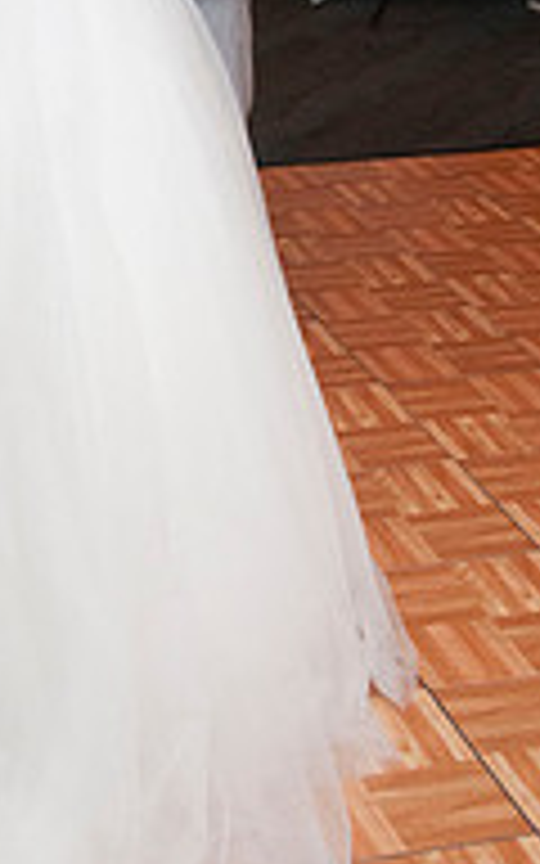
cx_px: 25
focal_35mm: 86
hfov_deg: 15.0
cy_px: -18
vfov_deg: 23.0
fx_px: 2025
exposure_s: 1/60
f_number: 5.6
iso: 800
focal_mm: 24
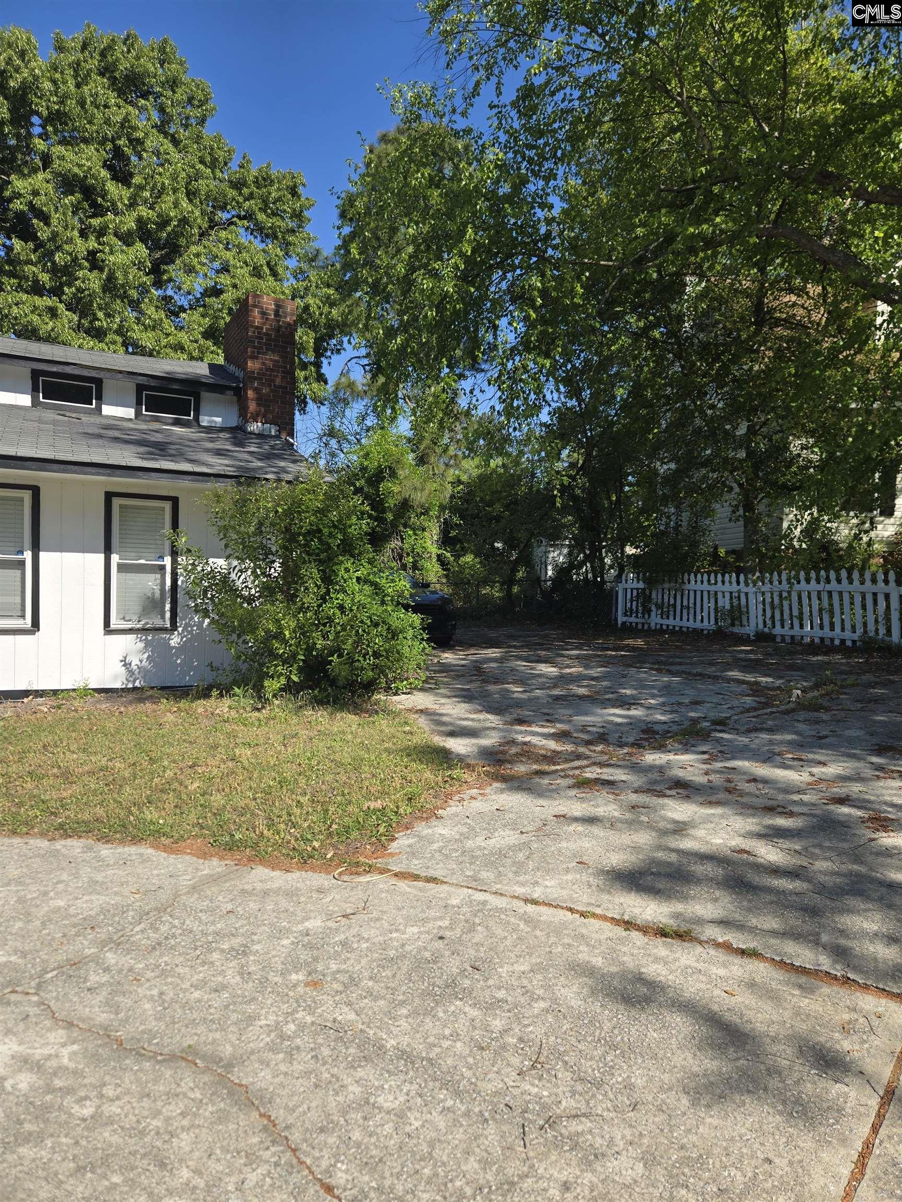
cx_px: 451
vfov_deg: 73.9
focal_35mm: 23
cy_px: 601
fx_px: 799
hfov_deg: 58.9
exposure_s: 1/1525
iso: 25
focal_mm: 5.4
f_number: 1.8
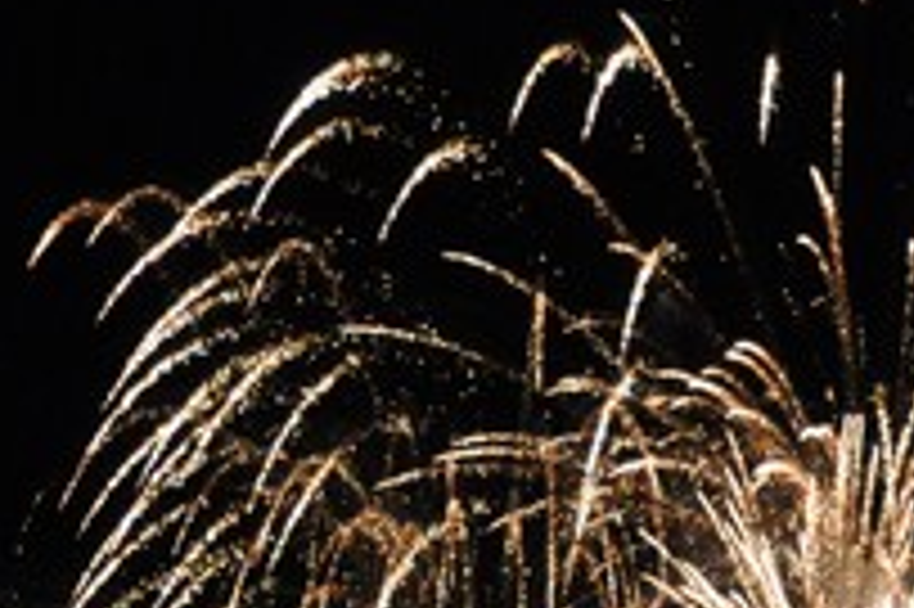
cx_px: 955
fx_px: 6710
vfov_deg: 5.2
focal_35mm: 265
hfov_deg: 7.7
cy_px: 676
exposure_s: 1/30
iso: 1250
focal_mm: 35
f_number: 4.5
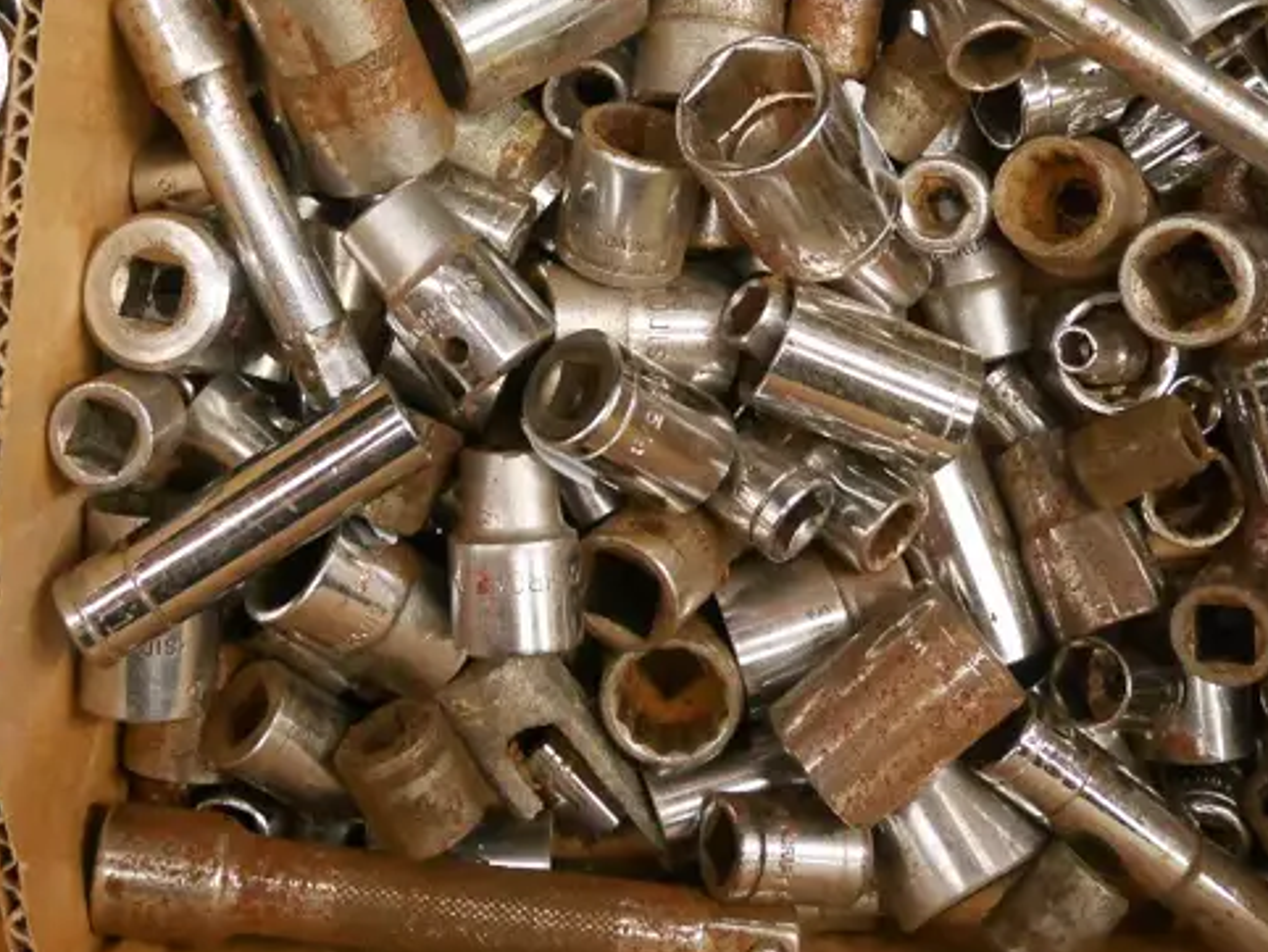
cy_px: 130
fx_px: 1869
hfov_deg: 37.3
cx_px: 487
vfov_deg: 27.7
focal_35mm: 51
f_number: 3.7
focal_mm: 12
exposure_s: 1/160
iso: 3200
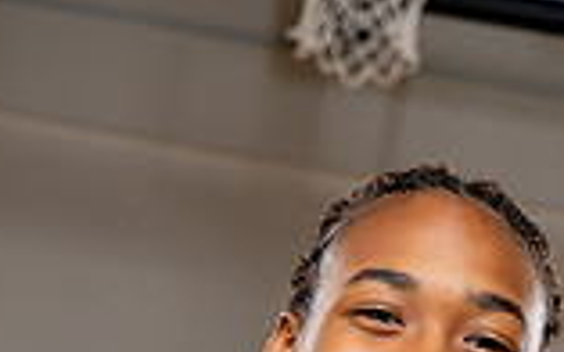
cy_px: 776
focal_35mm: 175
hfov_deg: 12.0
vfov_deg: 7.1
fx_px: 2689
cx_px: 313
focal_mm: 60
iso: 200
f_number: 5.6
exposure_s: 1/250
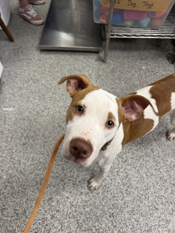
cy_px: 117
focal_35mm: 25
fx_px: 169
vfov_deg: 69.4
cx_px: 87
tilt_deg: -61.4
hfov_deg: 54.9
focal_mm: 6.76
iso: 125
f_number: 1.78
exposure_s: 1/60
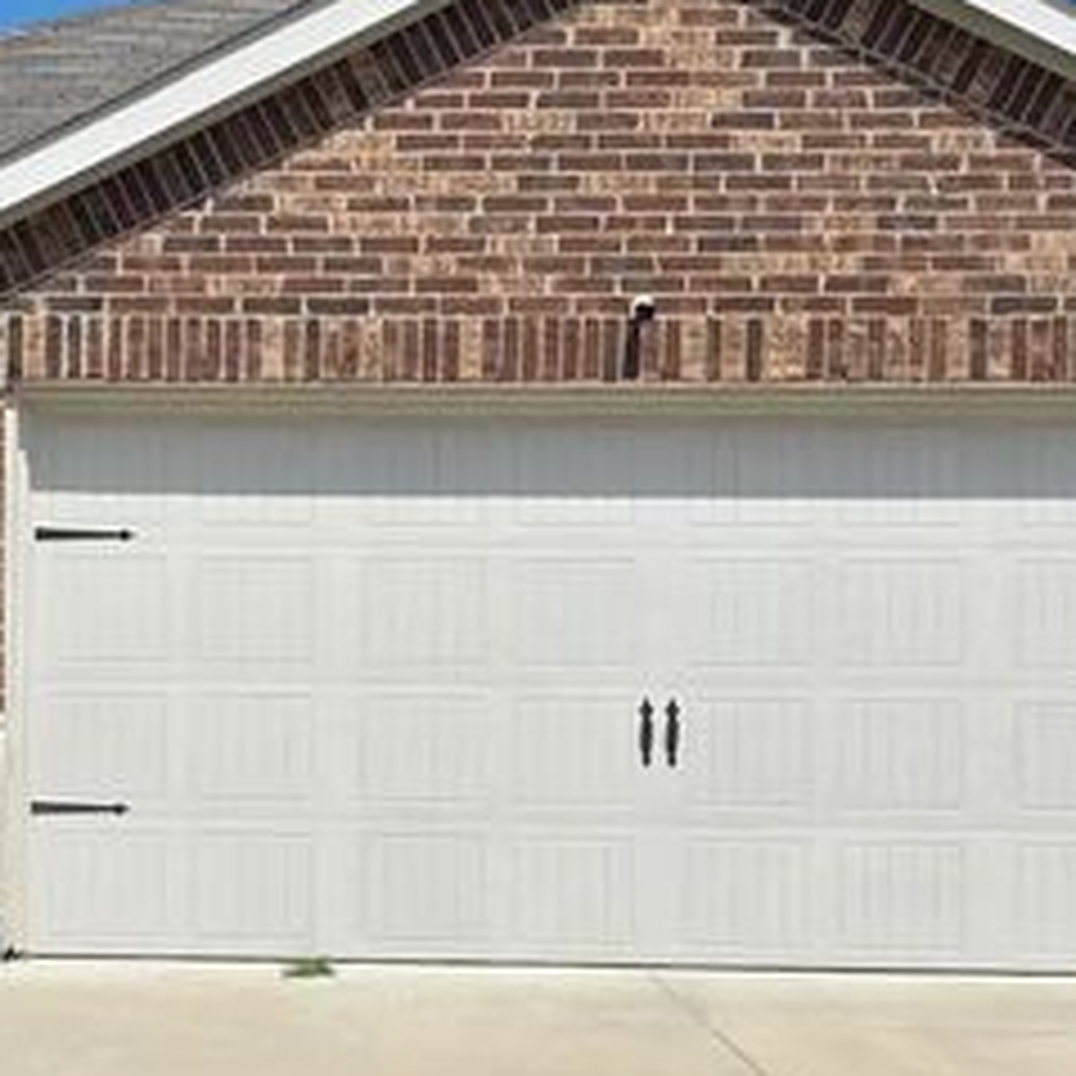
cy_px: 738
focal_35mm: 87
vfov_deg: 19.9
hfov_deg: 19.5
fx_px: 3060
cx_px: 59
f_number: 1.7
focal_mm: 6.3
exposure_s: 1/7944
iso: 64
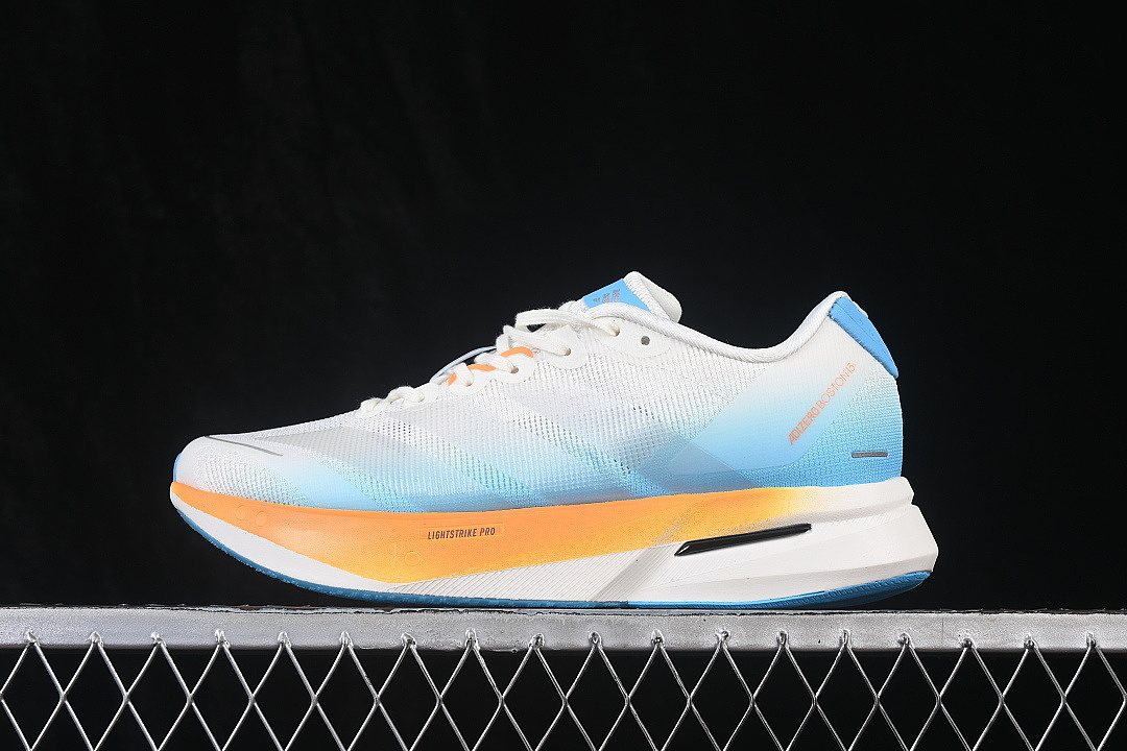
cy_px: 376
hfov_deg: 27.0
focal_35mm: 75
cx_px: 564
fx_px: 2348
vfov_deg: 18.2
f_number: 8
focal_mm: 50
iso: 160
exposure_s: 1/80
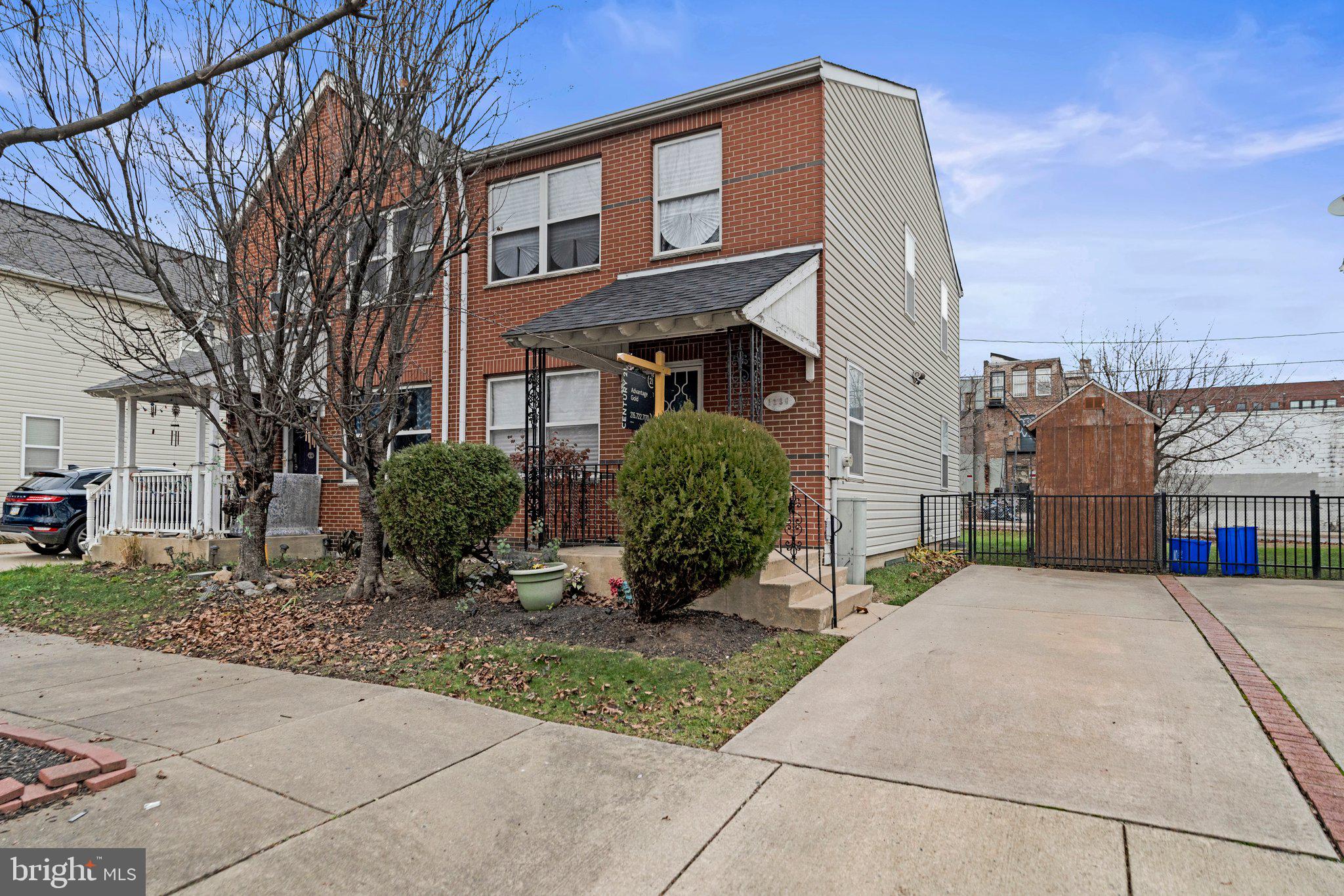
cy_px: 448
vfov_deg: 61.9
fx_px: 747
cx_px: 672
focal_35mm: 20
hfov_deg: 84.0
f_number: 4
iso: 400
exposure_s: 1/400
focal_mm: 20
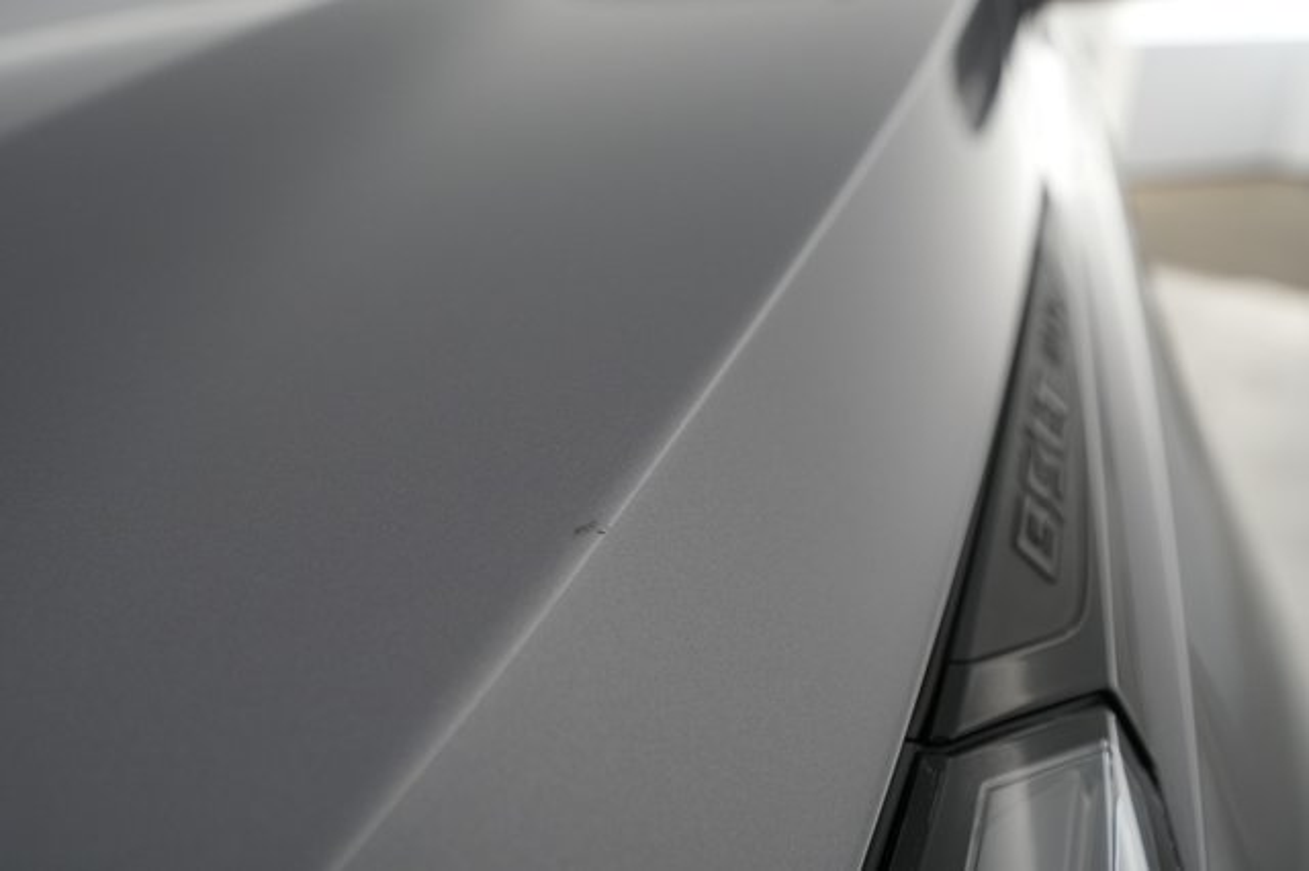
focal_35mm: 28
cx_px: 654
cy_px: 436
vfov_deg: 46.4
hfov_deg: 65.5
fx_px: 1018
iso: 2000
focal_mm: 28
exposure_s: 1/100
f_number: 4.5
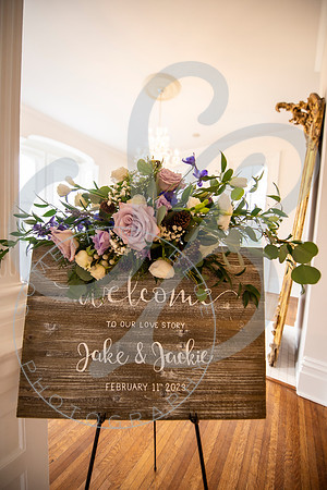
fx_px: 191
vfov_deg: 104.3
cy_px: 245
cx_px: 164
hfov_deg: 81.2
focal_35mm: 14
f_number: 2.8
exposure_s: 1/200
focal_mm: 14
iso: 500
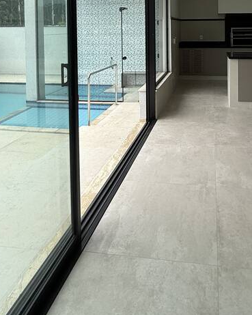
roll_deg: -0.1
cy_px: 36
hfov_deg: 45.1
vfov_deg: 50.0
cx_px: 169
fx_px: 298
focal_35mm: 32
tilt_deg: -0.8
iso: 50
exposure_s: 1/436
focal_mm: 2.22
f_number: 2.2
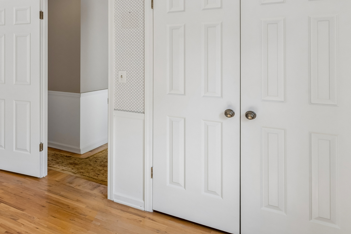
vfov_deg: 39.6
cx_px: -14
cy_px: 50
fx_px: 312
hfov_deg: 46.9
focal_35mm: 32
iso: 400
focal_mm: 14
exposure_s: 1/10
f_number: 13
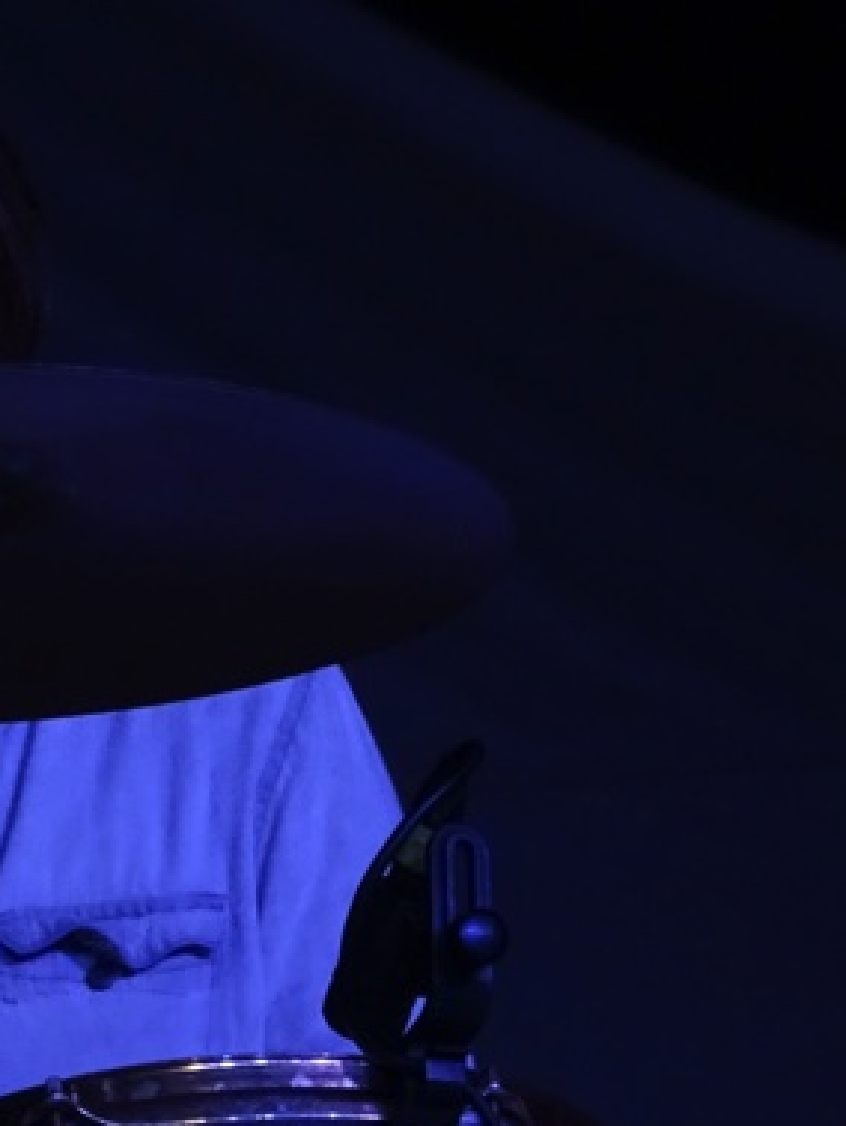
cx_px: -86
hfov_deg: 2.1
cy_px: 886
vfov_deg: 2.8
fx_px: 22980
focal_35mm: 706
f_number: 6.3
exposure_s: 1/125
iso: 800
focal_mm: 52.59
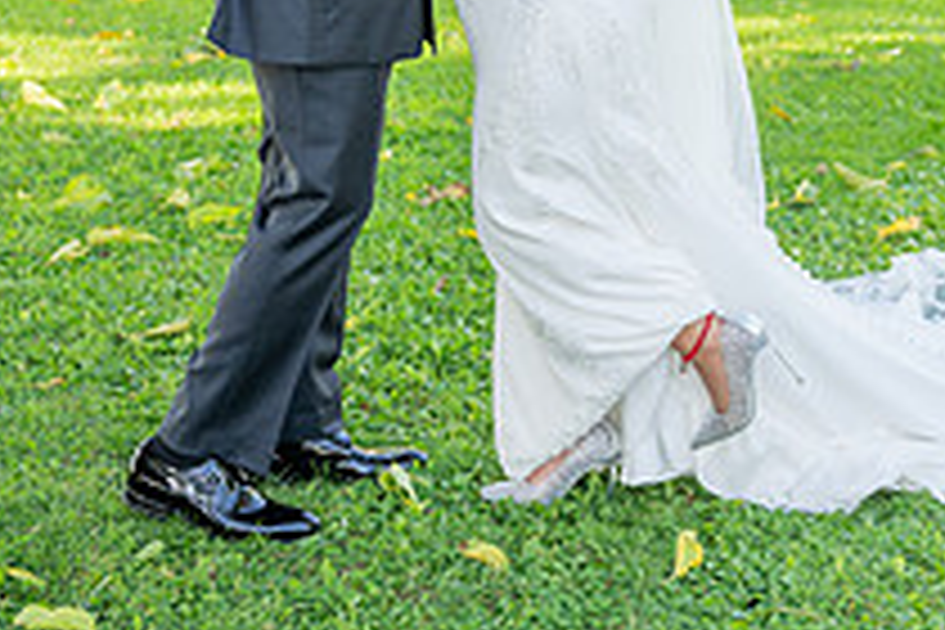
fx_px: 2467
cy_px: -227
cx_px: 702
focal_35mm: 94
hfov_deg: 21.5
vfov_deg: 13.9
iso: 200
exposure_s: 1/200
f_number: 3.5
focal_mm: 34
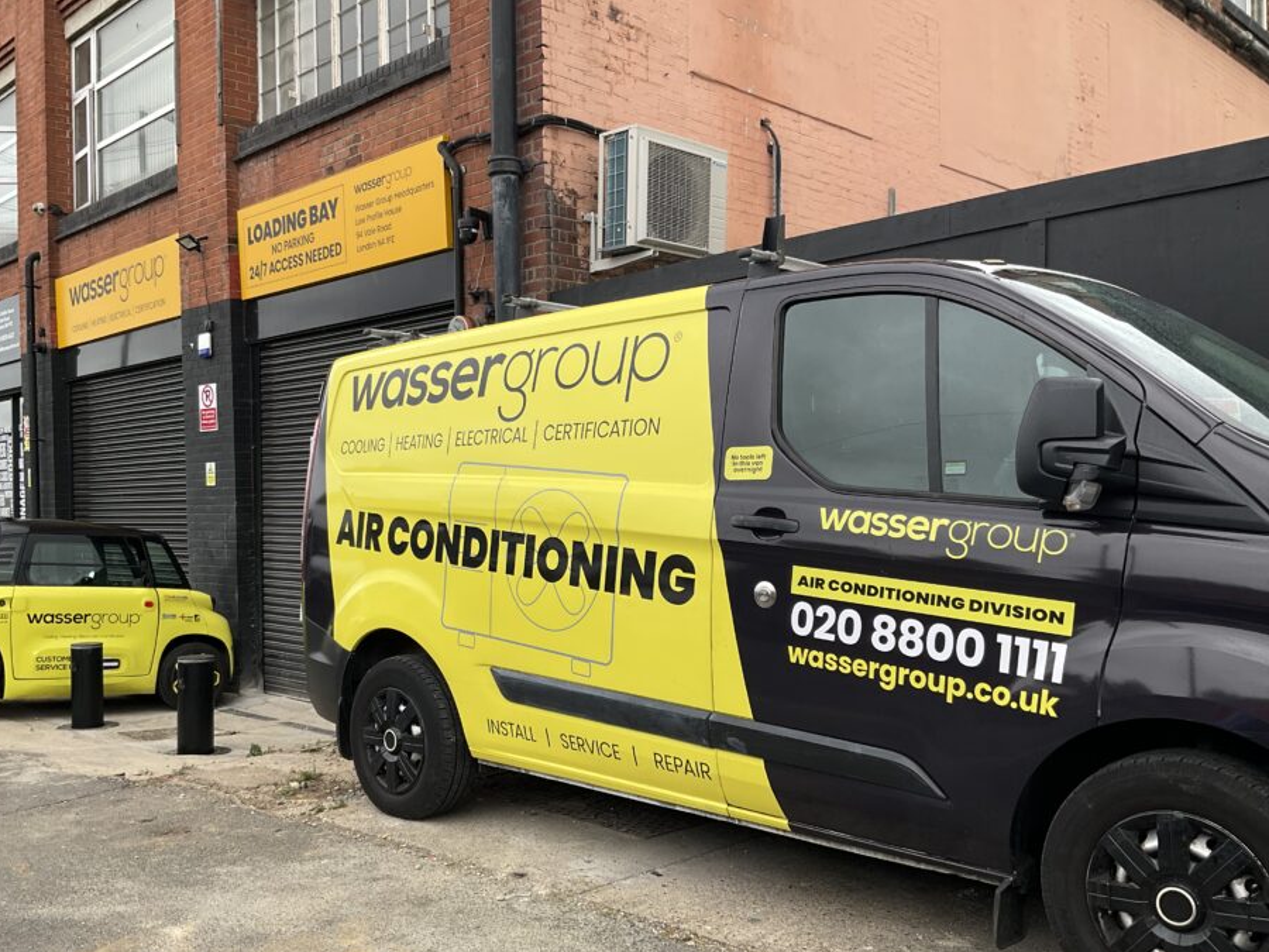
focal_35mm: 33
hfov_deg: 55.2
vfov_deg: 42.9
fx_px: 1210
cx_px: 570
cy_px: 516
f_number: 1.8
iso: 25
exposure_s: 1/303
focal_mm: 3
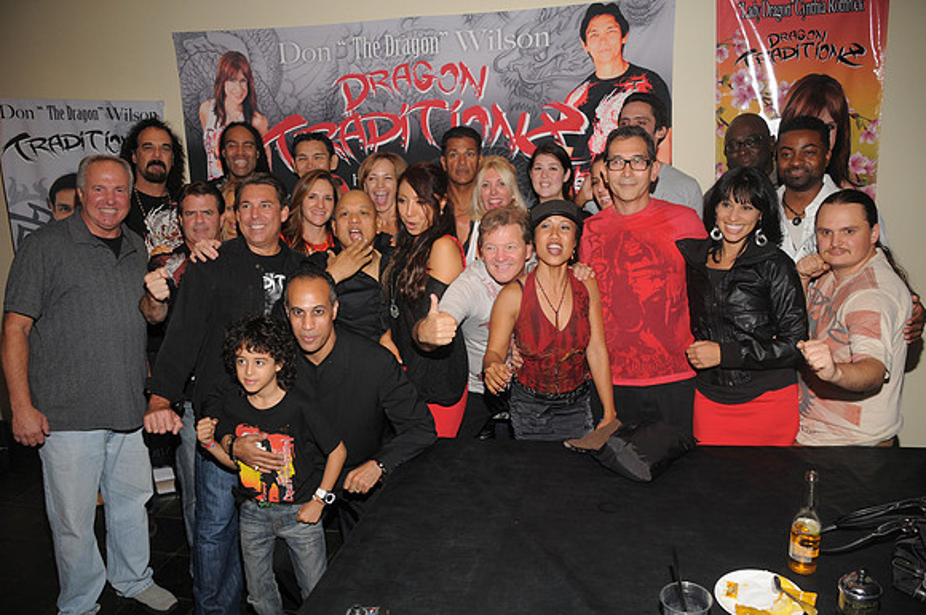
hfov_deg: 67.5
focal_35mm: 27
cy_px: 308
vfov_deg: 47.8
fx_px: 694
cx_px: 463
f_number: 5.6
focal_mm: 18
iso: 400
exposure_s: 1/60
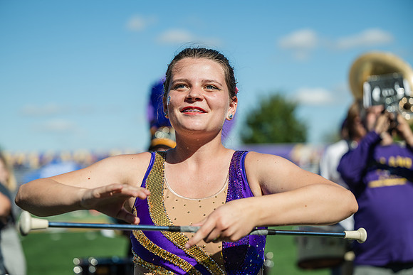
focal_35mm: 83
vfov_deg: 16.5
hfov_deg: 24.5
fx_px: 952
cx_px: 206
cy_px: 138
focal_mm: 83
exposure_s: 1/1250
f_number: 3.2
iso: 80
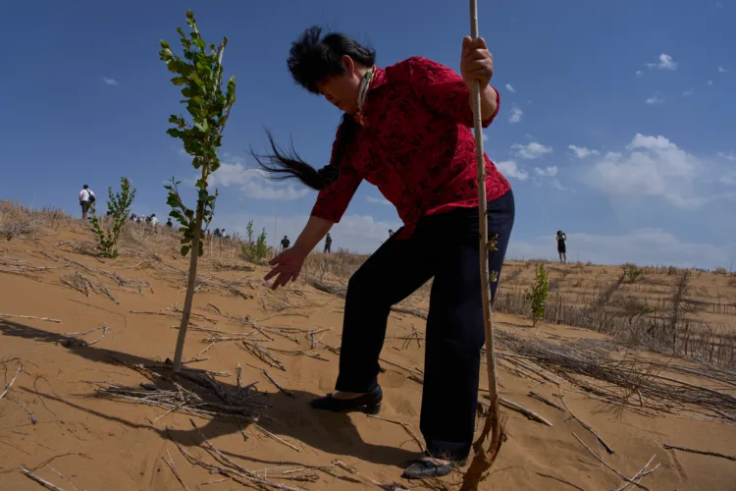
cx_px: 368
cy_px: 246
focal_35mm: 20
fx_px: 409
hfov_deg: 84.0
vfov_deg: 61.9
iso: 64
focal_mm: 20
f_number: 8
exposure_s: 1/500
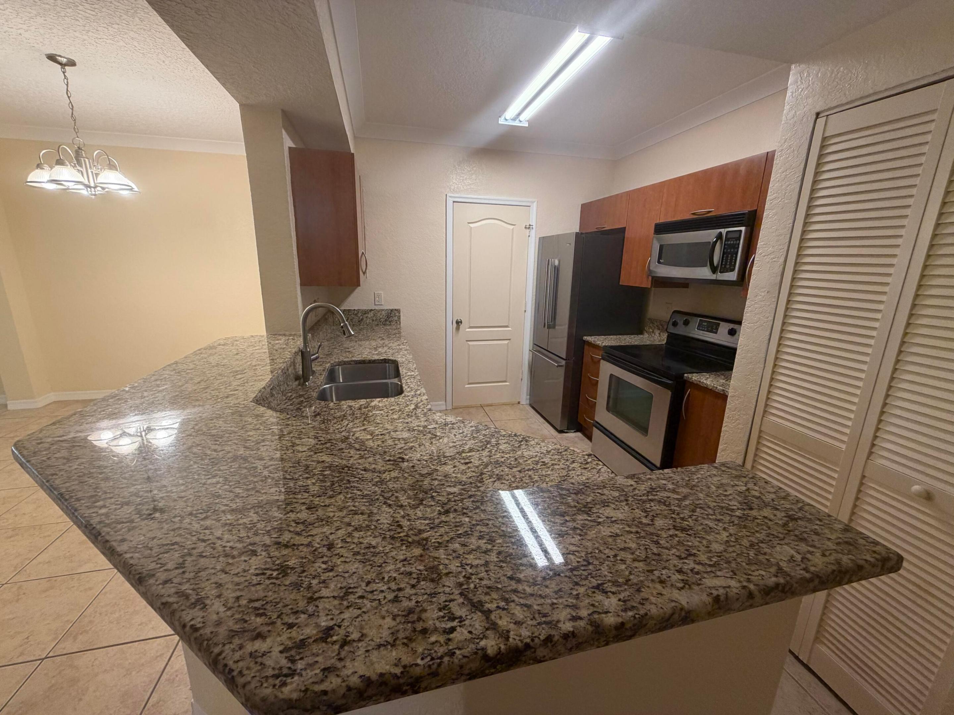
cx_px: 477
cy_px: 358
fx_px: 386
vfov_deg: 85.7
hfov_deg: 102.1
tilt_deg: -13.7
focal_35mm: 14
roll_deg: -0.8
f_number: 2.2
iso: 200
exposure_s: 1/60
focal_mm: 2.22
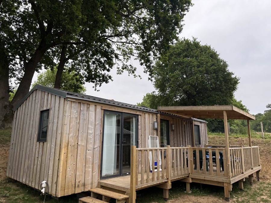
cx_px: 136
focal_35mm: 24
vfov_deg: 56.8
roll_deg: +0.2
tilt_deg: +10.3
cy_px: 102
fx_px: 188
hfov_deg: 71.6
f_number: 1.78
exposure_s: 1/788
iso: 80
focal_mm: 6.76
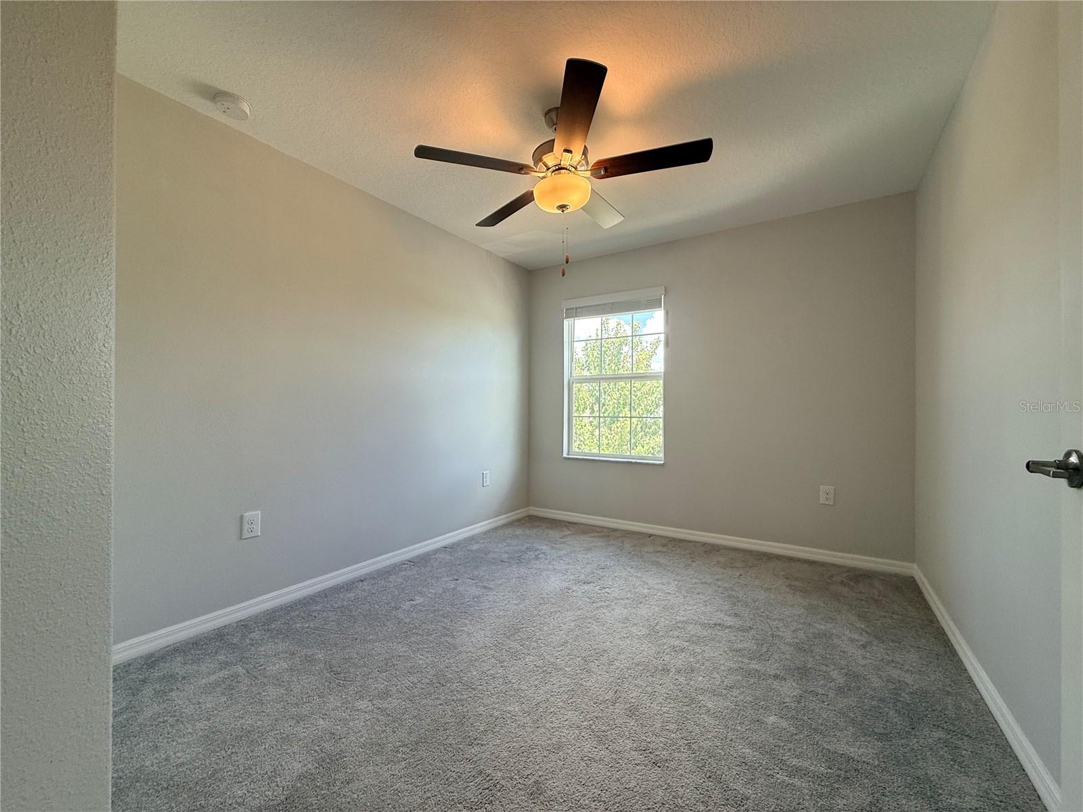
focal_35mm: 14
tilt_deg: +0.9
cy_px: 406
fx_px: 438
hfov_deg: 102.1
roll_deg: -0.3
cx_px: 542
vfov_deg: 85.7
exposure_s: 1/120
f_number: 2.2
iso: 64
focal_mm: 2.22
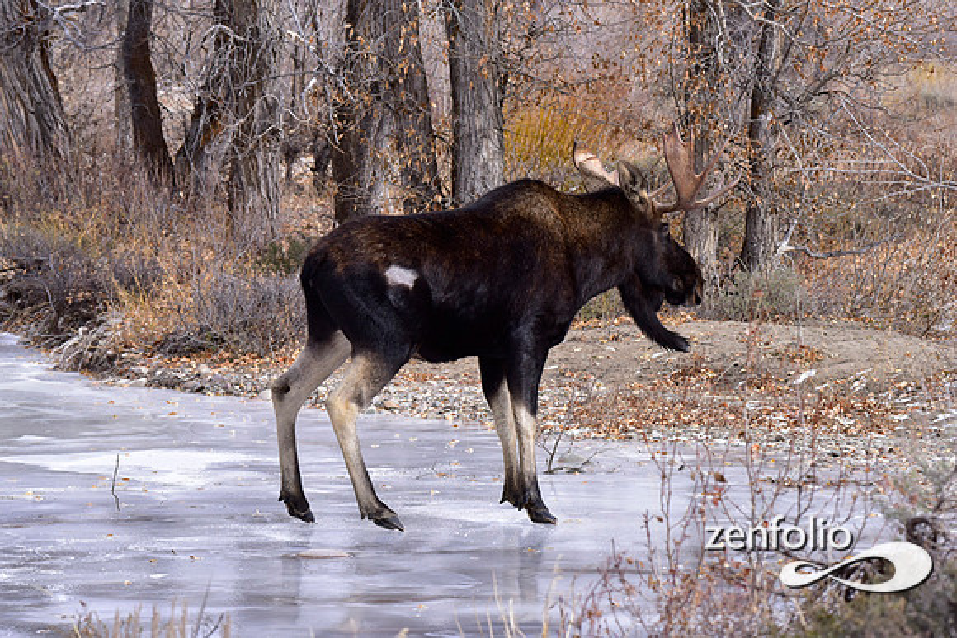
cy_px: 319
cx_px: 478
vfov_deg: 6.9
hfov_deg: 10.3
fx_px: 5318
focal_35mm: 200
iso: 800
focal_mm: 200
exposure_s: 1/640
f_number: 10
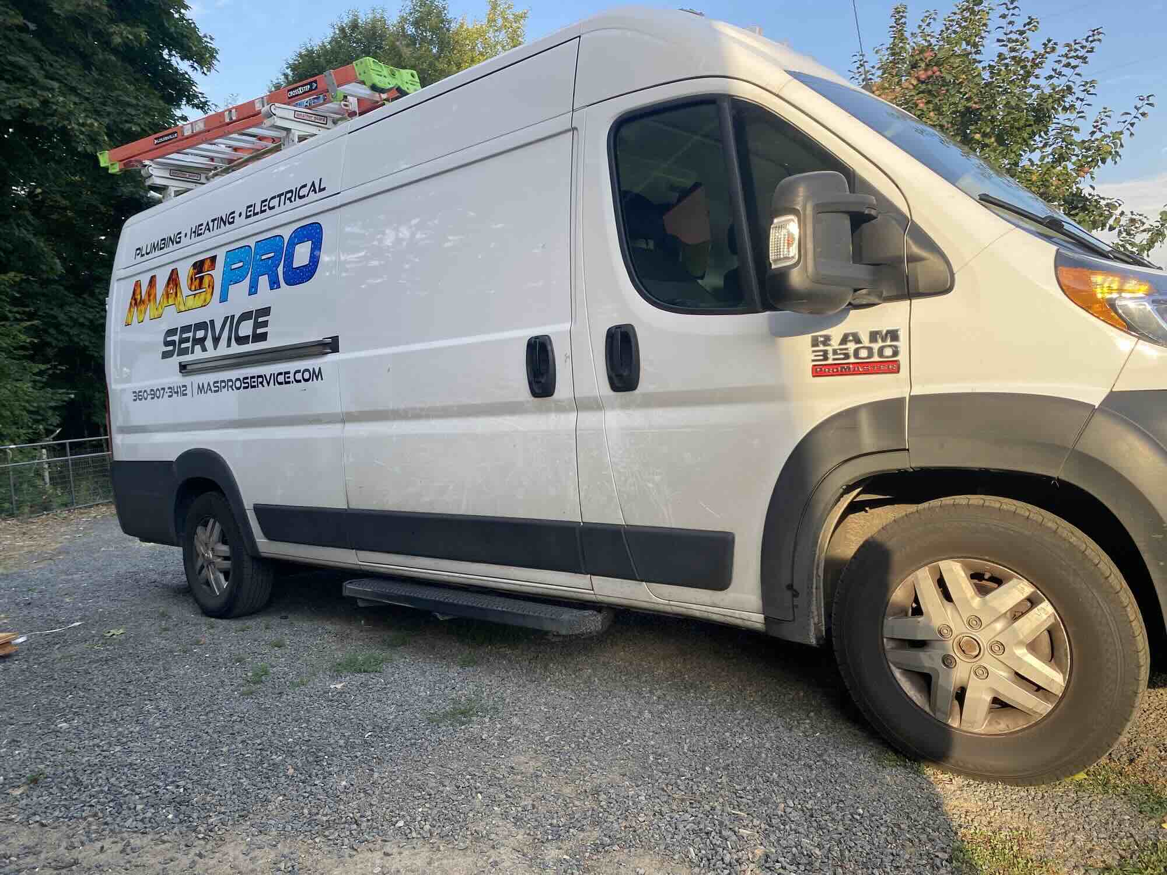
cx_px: 584
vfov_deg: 53.1
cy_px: 438
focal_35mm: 26
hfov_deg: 67.3
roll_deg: +3.0
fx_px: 877
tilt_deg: -2.0
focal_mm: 4.25
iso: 32
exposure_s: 1/389
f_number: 1.8
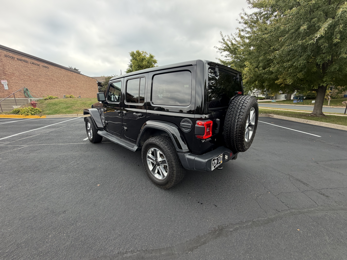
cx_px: 174
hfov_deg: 102.1
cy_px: 130
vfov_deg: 85.7
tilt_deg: -9.5
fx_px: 140
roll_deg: +3.3
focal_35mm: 14
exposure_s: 1/138
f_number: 2.2
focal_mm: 2.22
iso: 50
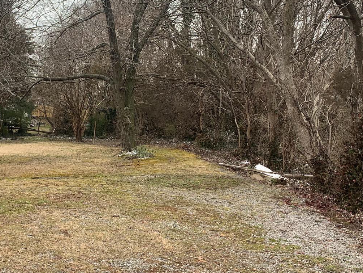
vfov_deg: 27.5
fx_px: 556
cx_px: 90
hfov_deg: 35.4
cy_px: 148
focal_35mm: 53
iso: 25
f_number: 1.8
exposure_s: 1/312
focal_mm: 4.25
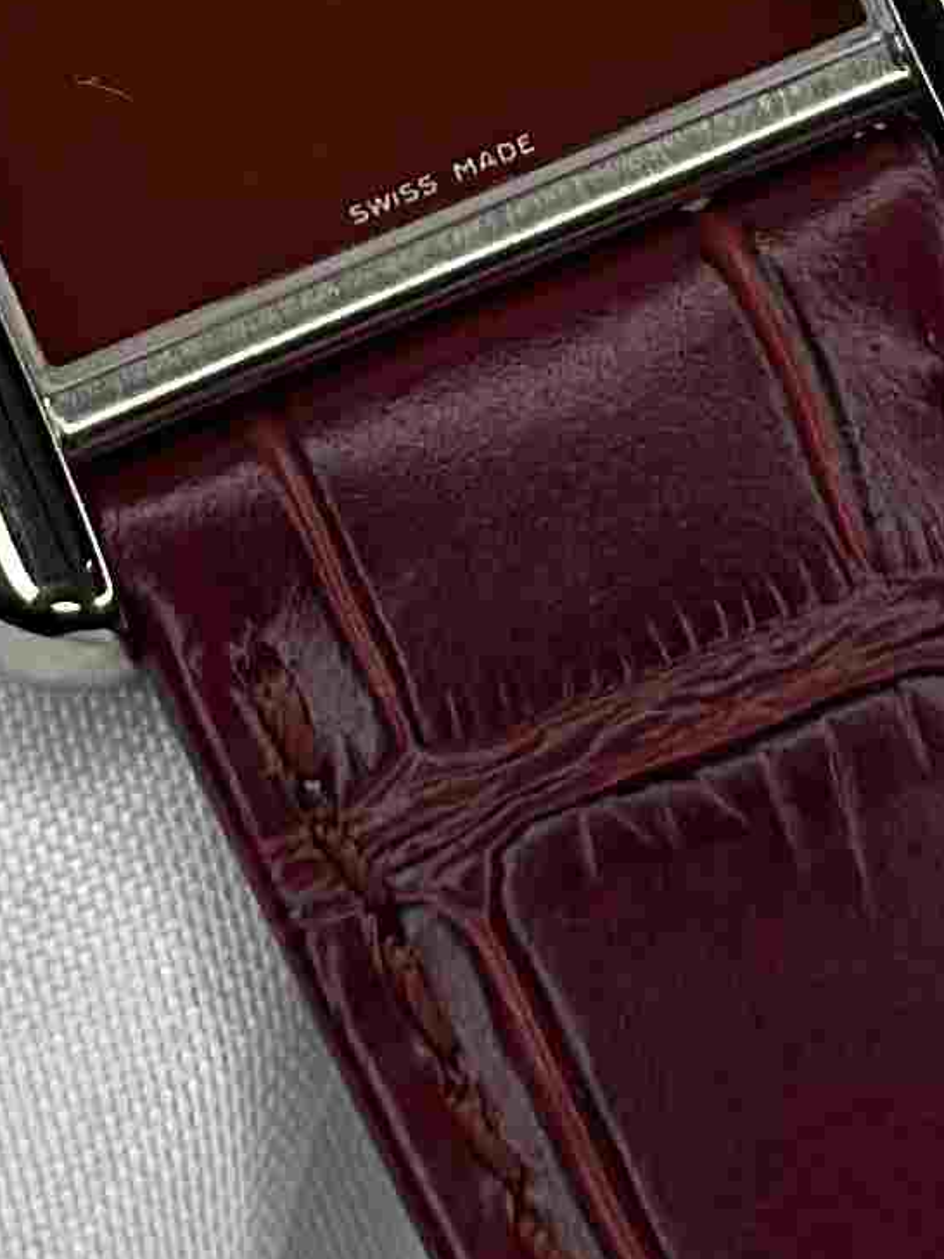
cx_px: 382
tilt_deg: -75.4
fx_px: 9672
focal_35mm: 266
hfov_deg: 5.6
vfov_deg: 7.4
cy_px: -410
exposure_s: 1/872
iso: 80
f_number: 1.78
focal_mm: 6.86
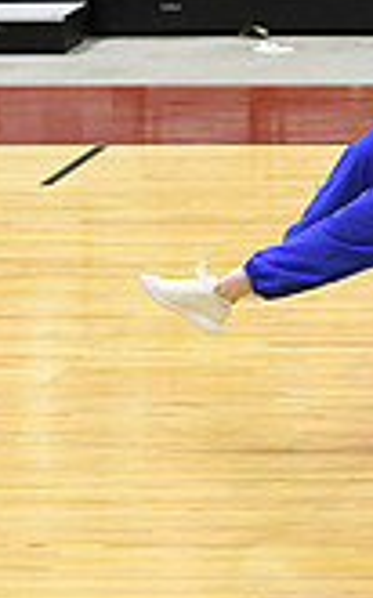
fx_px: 7179
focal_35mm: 441
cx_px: 1028
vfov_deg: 4.8
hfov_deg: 2.9
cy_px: 100
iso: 4000
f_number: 4
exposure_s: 1/250
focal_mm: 82
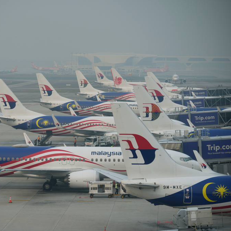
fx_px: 1200
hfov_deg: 11.0
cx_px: 61
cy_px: 116
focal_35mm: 159
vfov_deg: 11.0
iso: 100
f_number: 2.8
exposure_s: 1/400
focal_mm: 124
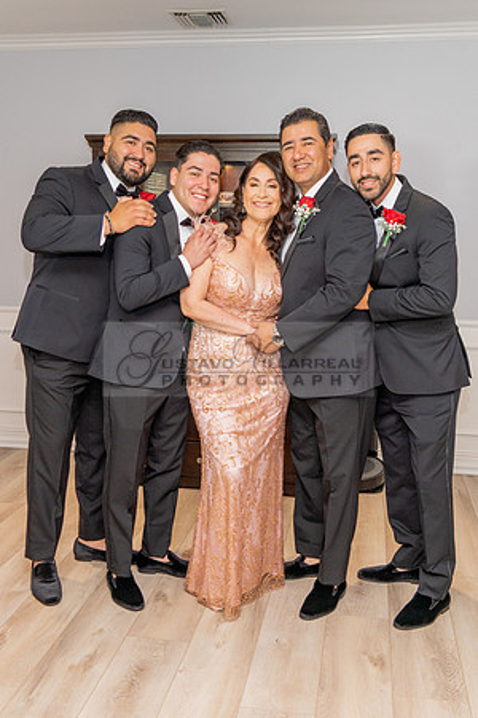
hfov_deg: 36.9
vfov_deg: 53.1
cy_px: 359
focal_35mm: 36
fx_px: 717
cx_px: 251
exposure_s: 1/160
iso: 640
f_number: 4
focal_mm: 24
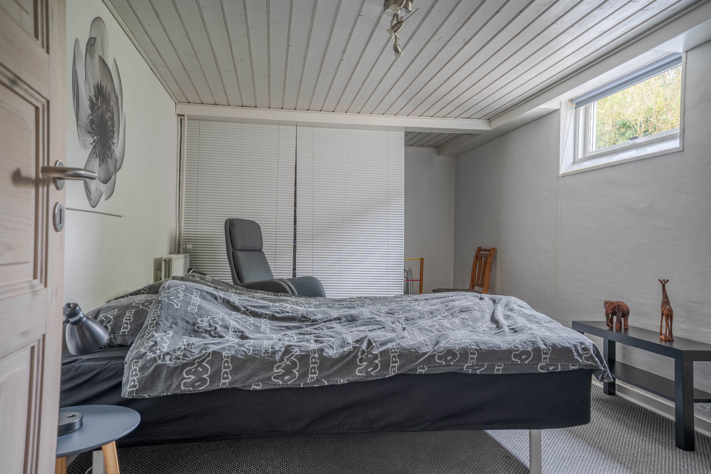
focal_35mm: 28
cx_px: 356
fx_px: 553
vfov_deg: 46.4
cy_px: 237
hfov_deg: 65.5
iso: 250
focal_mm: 28
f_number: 8
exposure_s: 1/10
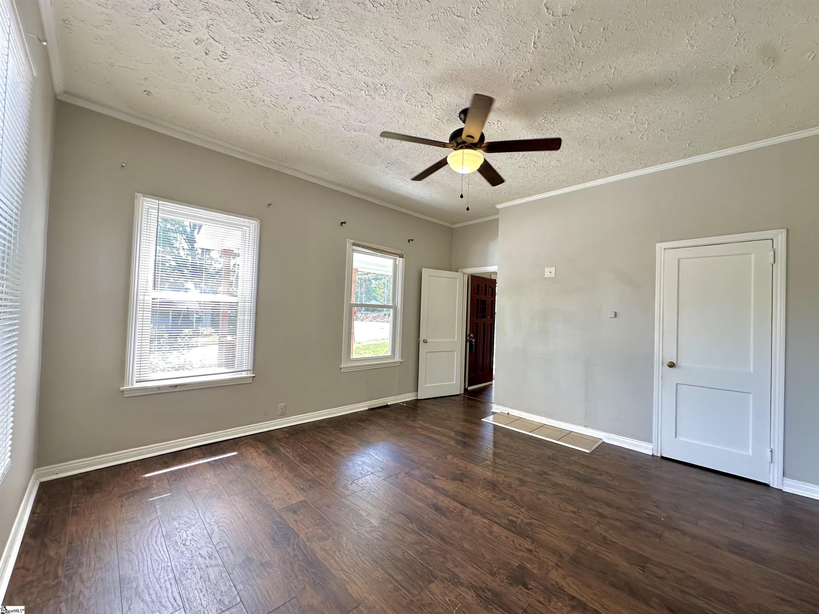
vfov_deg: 85.7
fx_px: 331
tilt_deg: +1.4
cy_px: 307
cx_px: 410
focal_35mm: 14
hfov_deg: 102.1
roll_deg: -2.5
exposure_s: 1/99
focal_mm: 2.22
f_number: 2.2
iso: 160
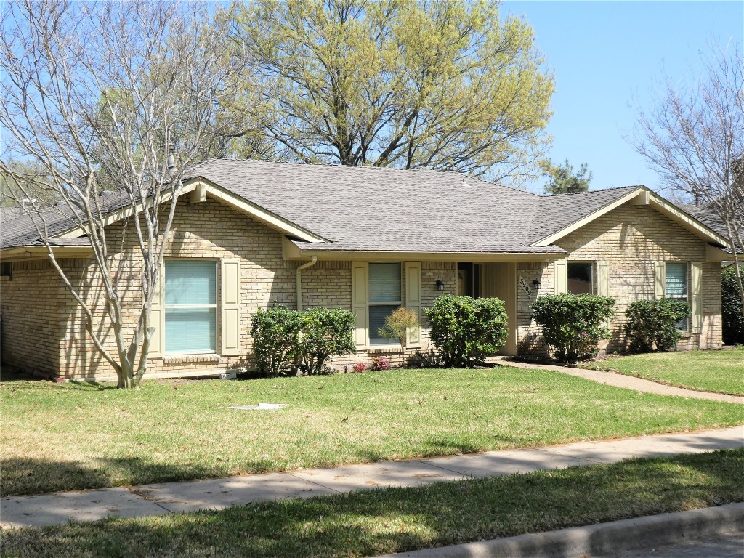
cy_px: 279
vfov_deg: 32.9
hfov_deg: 42.9
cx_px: 372
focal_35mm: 44
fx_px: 946
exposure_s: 1/500
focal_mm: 7.8
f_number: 3.9
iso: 80
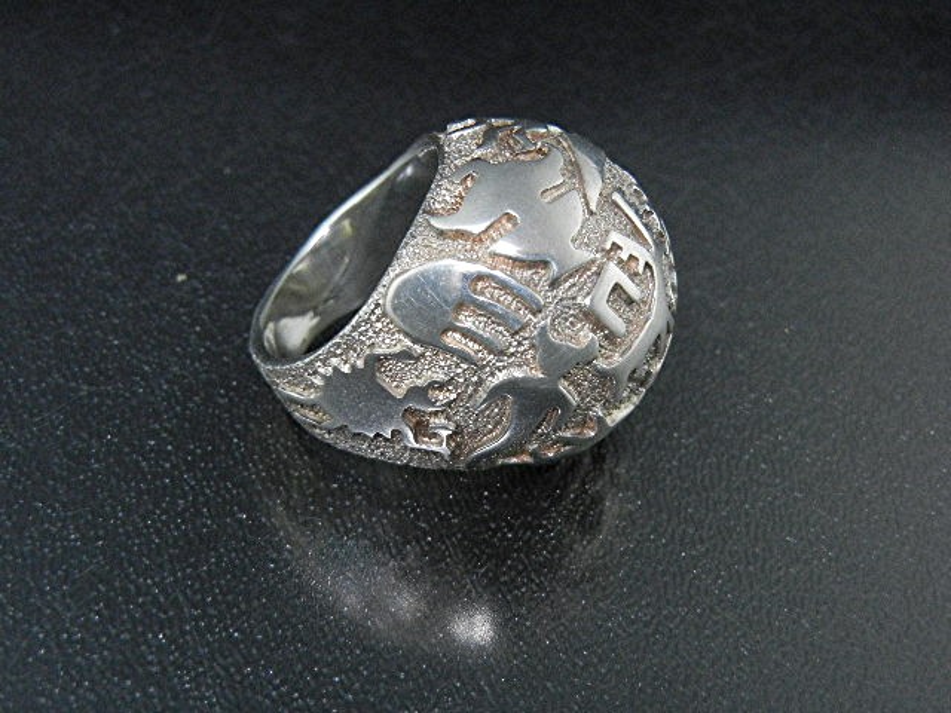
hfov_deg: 32.7
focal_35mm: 59
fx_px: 1621
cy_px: 356
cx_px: 476
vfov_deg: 24.8
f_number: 8
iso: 800
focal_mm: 10.6
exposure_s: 1/30
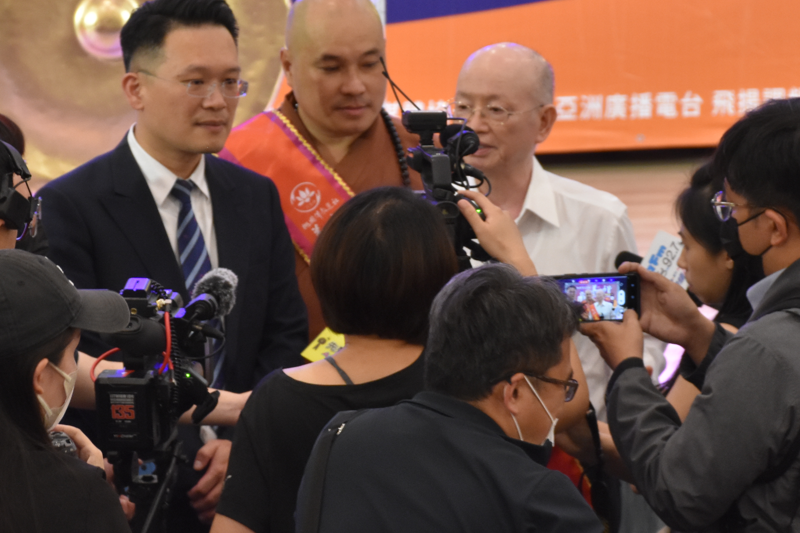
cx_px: 285
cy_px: 198
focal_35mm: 298
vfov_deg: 4.6
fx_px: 6620
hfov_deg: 6.9
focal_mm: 105
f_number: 5.6
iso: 1600
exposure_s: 1/80
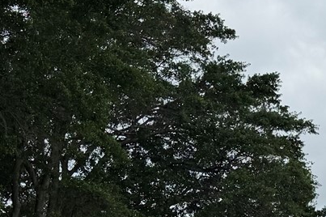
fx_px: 1149
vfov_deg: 10.3
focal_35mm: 127
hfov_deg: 15.9
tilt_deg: +2.9
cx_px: 298
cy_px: 366
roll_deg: +2.0
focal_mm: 6.76
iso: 80
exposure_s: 1/4975
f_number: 1.78
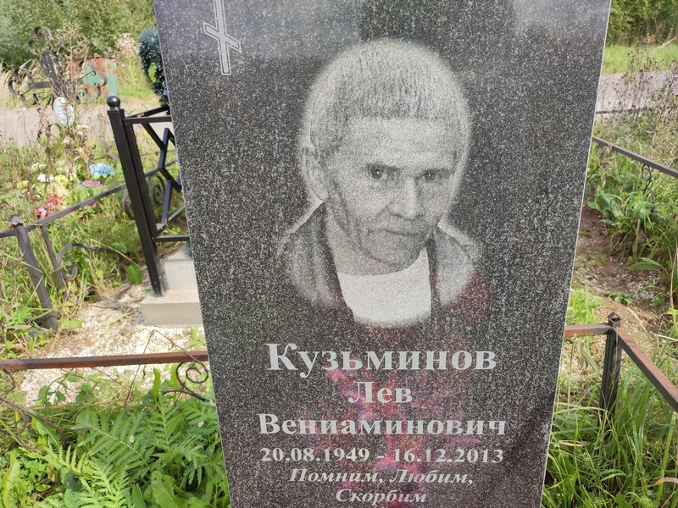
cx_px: 339
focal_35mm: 25
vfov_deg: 54.9
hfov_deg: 69.4
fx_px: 490
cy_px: 254
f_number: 1.9
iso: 50
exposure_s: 1/302
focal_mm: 6.04
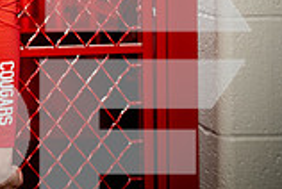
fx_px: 1036
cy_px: -62
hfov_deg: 14.0
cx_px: -203
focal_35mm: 132
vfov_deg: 10.2
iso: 400
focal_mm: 36
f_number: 5
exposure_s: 1/250
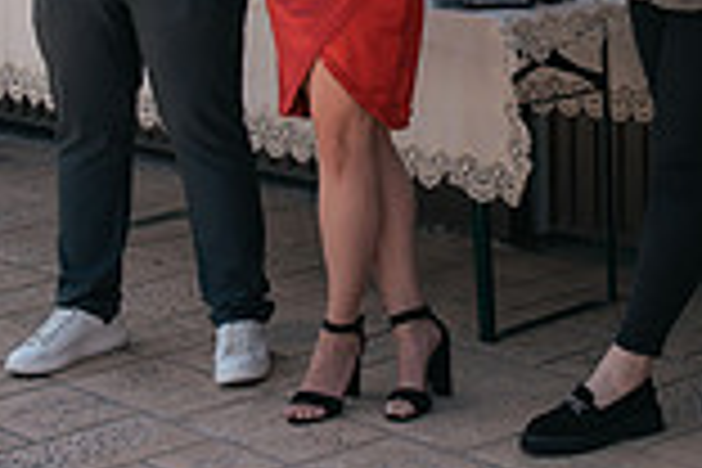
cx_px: 788
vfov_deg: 10.4
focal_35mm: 128
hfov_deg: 15.5
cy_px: -195
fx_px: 2496
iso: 200
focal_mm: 30
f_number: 4.5
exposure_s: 1/400
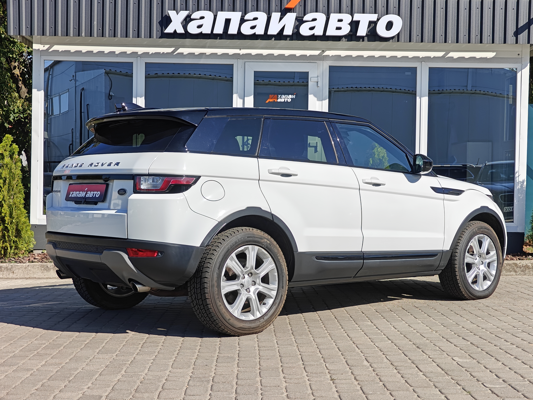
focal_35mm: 47
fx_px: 724
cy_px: 200
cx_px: 266
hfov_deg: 40.4
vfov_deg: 30.9
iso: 64
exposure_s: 1/2702
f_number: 2
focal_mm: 7.08
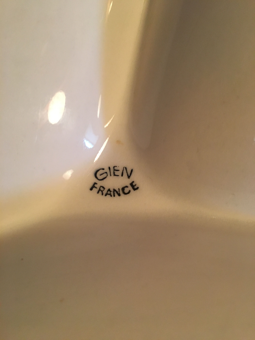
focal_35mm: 29
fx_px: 285
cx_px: 128
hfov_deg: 48.2
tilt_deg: -84.8
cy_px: 170
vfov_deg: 61.7
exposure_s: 1/17
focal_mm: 4.15
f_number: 2.2
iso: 200
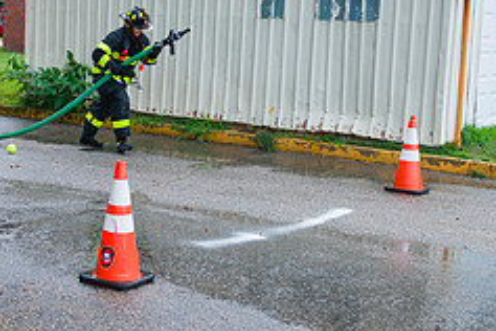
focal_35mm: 71
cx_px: 103
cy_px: 174
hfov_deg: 27.9
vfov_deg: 19.2
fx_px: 978
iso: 1000
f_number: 3.2
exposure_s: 1/200
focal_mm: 29
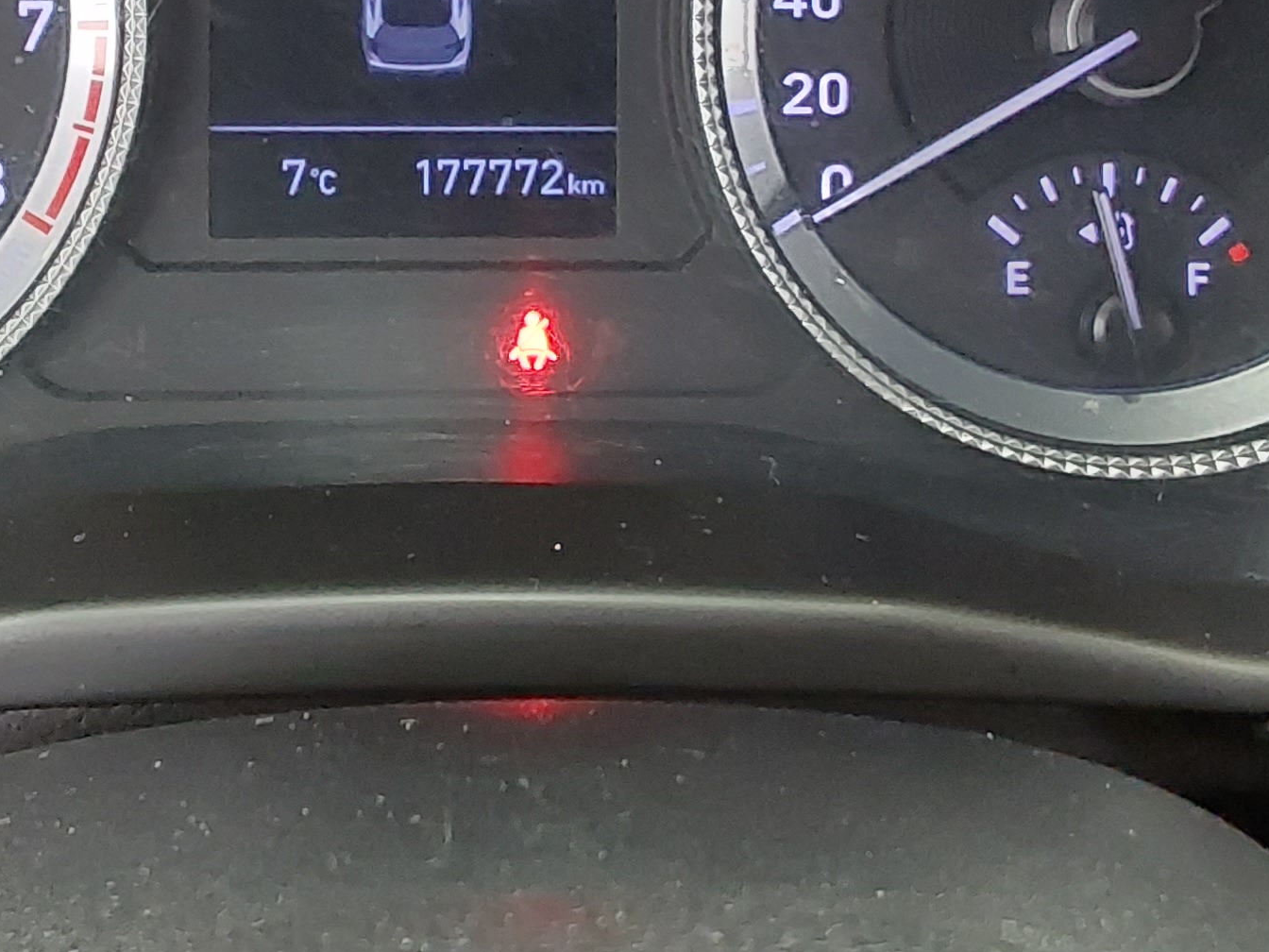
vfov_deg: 20.8
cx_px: 464
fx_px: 2493
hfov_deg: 28.4
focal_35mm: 68
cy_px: -18
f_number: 1.9
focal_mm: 2.91
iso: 400
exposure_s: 1/24
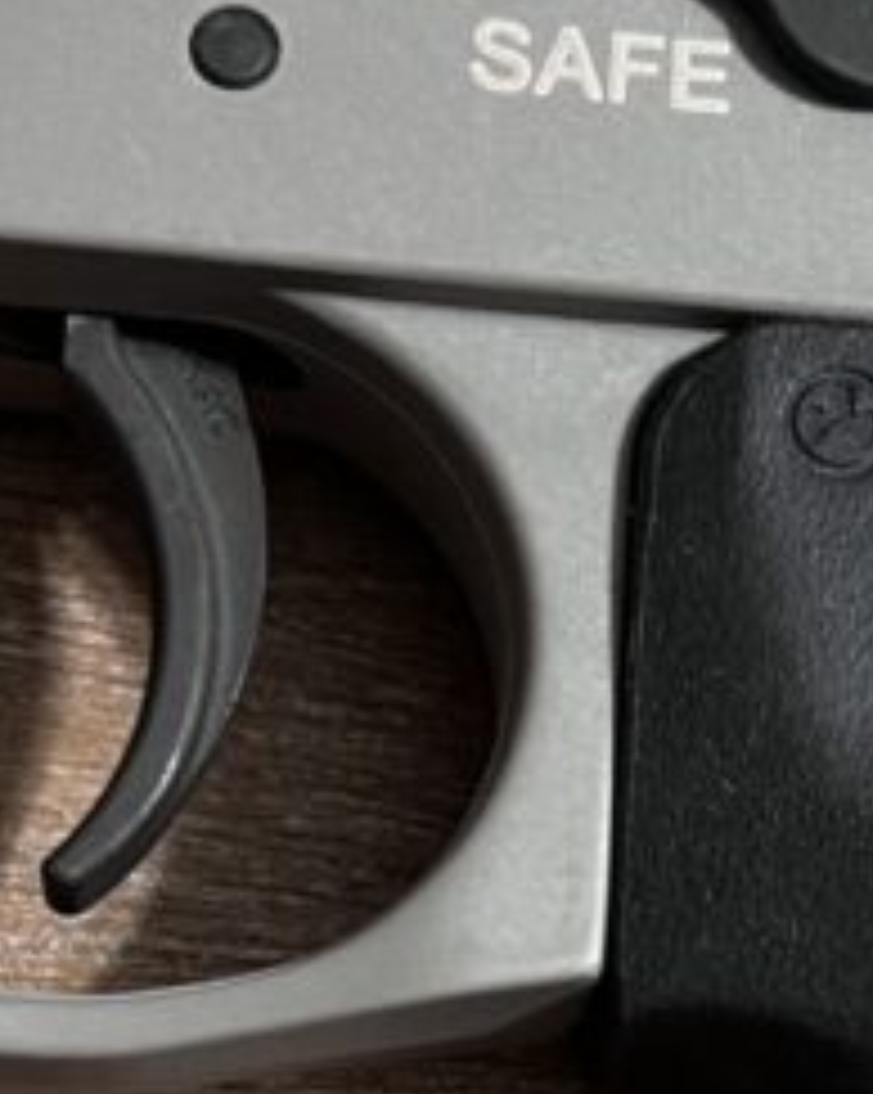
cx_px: 562
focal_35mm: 107
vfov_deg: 17.5
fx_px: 3460
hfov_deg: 14.4
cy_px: 1099
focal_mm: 5.7
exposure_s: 1/60
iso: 320
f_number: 1.5
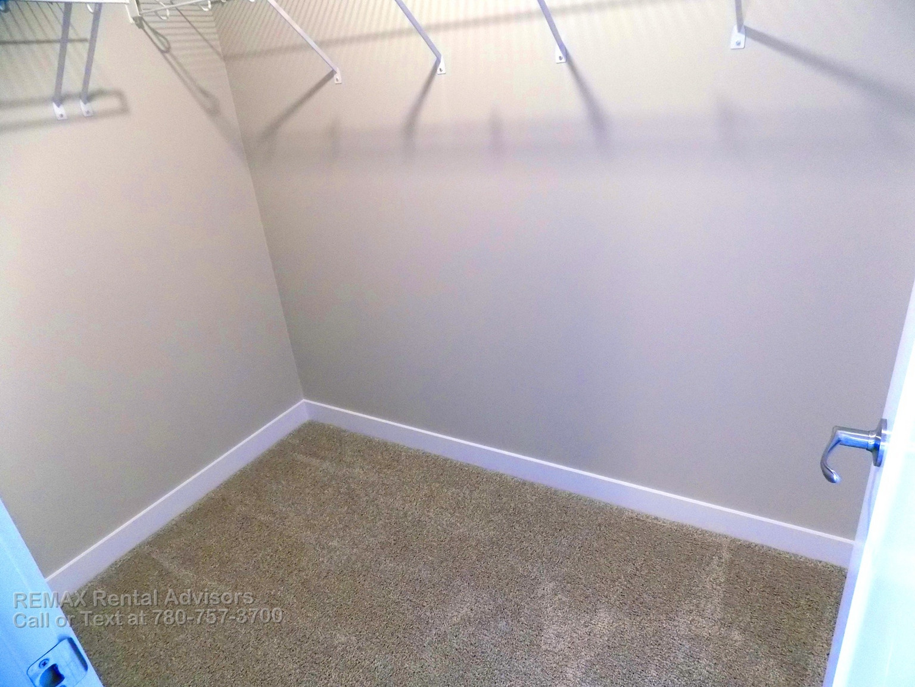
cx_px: 458
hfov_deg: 73.9
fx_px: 608
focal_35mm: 23
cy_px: 344
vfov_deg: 58.9
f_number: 3.1
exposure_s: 1/20
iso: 400
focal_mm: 4
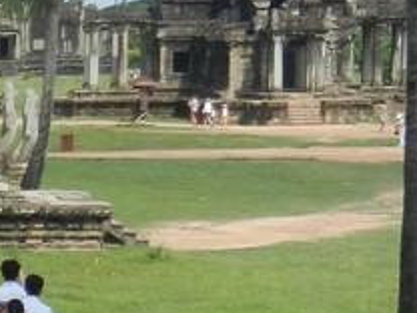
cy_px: 449
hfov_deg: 8.8
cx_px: -327
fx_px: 2602
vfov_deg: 6.8
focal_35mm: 216
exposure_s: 1/800
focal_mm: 8.2
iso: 160
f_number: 4.2
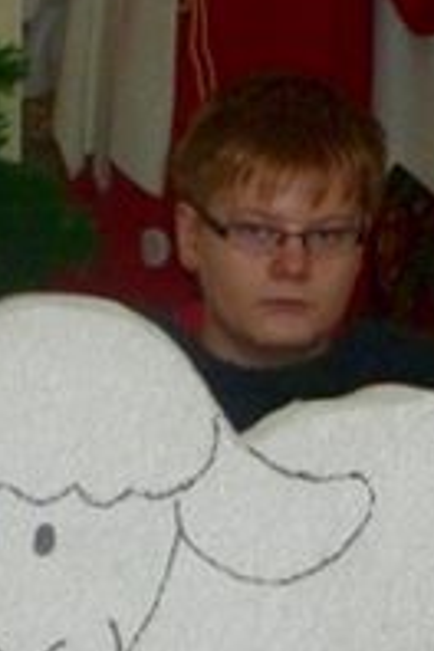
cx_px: -490
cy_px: 528
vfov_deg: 10.4
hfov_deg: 6.7
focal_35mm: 197
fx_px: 3562
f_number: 3.9
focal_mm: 9
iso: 320
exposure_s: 1/60
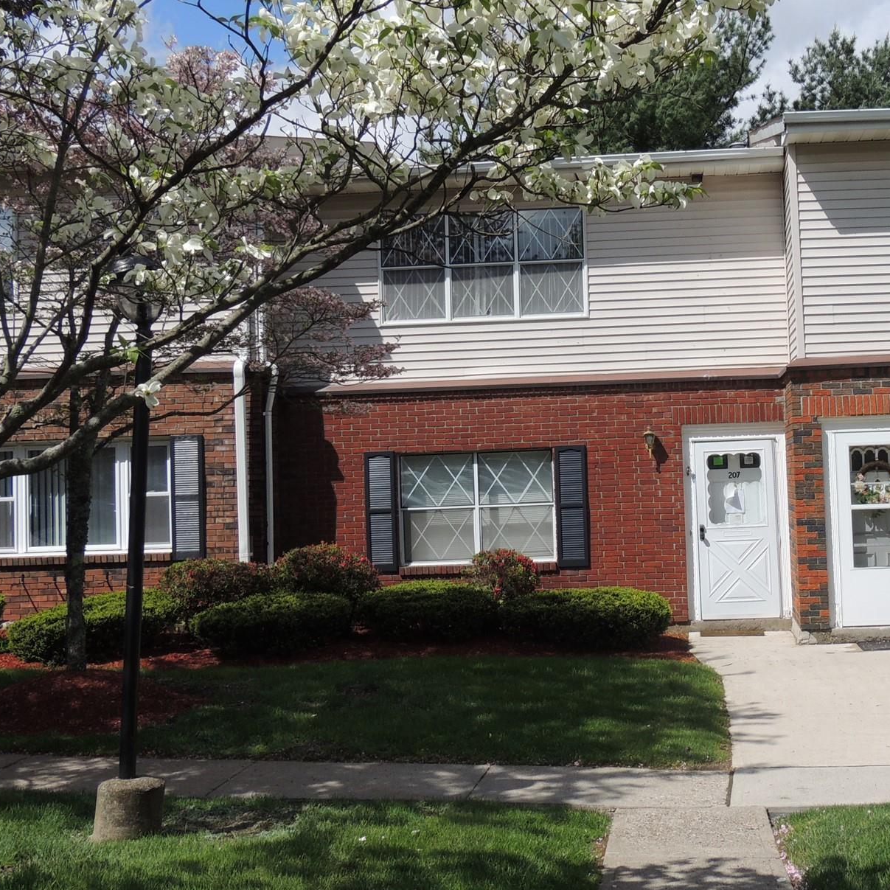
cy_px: 412
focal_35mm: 45
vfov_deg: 37.5
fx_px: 1309
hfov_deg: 36.9
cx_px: 638
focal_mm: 5.3
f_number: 3.9
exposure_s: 1/1250
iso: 100
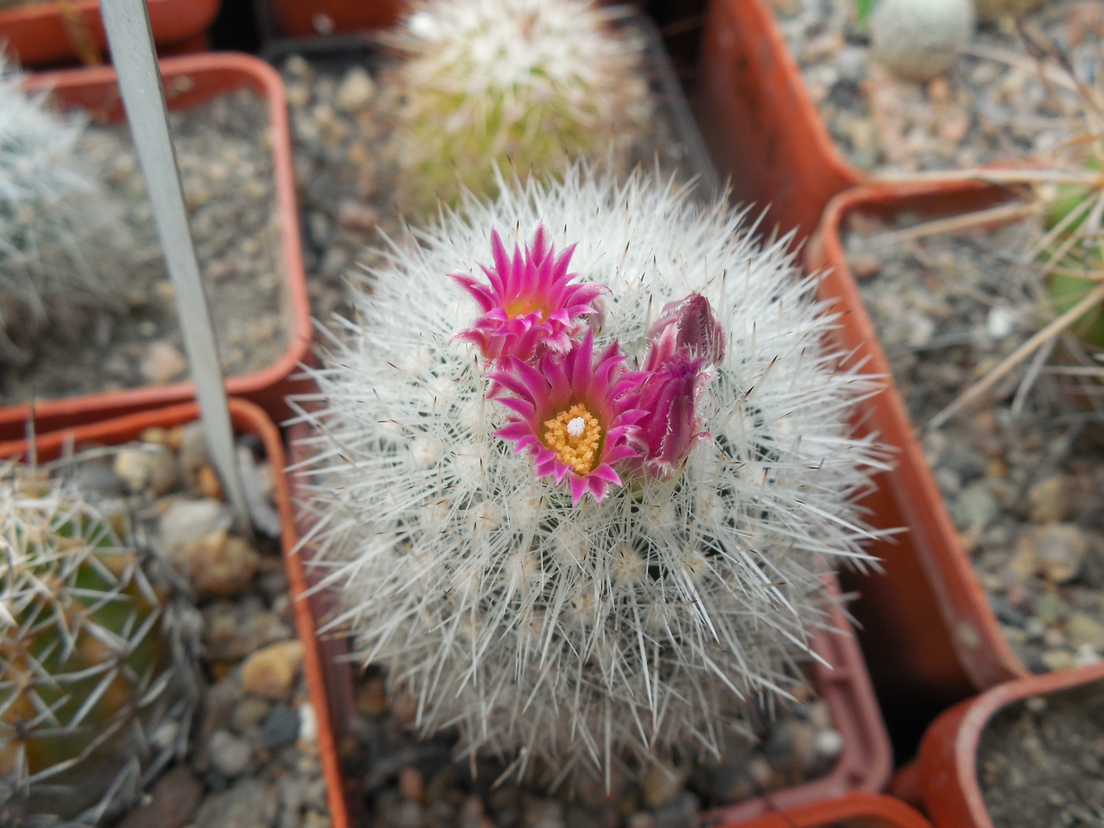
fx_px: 989
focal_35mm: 31
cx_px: 552
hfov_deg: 58.4
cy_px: 414
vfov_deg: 45.4
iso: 125
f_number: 3.6
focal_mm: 5.6
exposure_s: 1/100
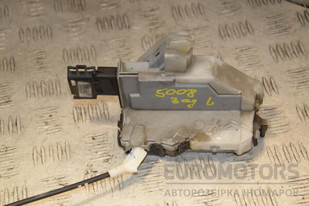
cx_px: 154
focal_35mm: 87
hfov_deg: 23.4
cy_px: 103
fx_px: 747
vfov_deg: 15.7
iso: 800
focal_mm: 58
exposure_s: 1/200
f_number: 7.1
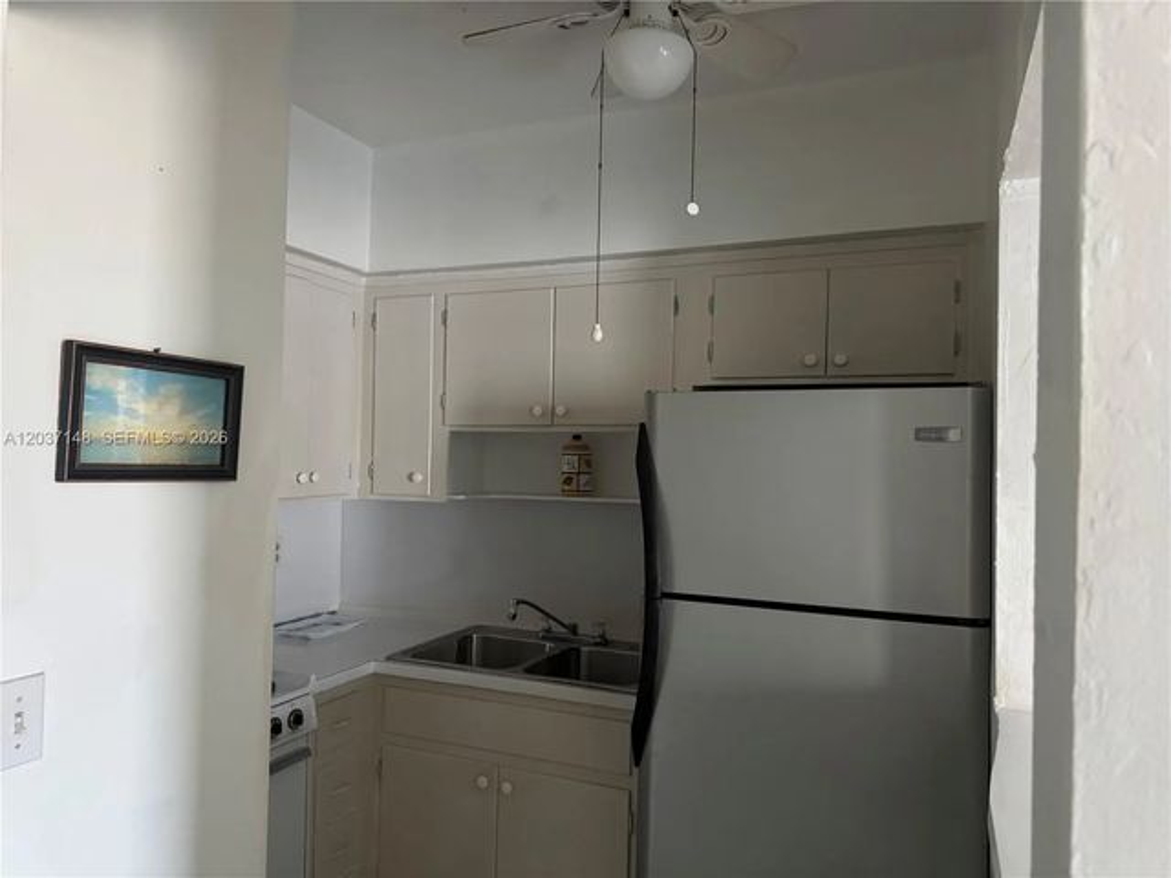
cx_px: 586
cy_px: 439
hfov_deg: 71.6
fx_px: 812
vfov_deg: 56.8
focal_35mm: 24
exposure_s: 1/40
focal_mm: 6.76
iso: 640
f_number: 1.78
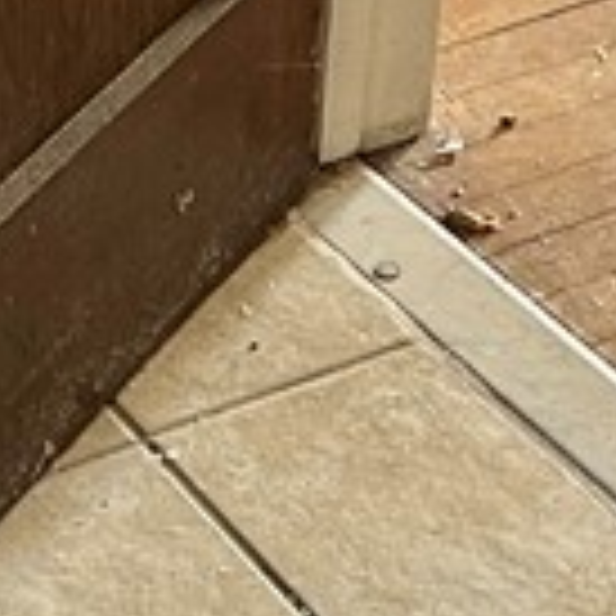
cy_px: 225
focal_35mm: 159
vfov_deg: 11.0
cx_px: -90
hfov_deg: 10.8
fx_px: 3201
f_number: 1.78
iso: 250
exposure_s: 1/60
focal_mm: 6.86
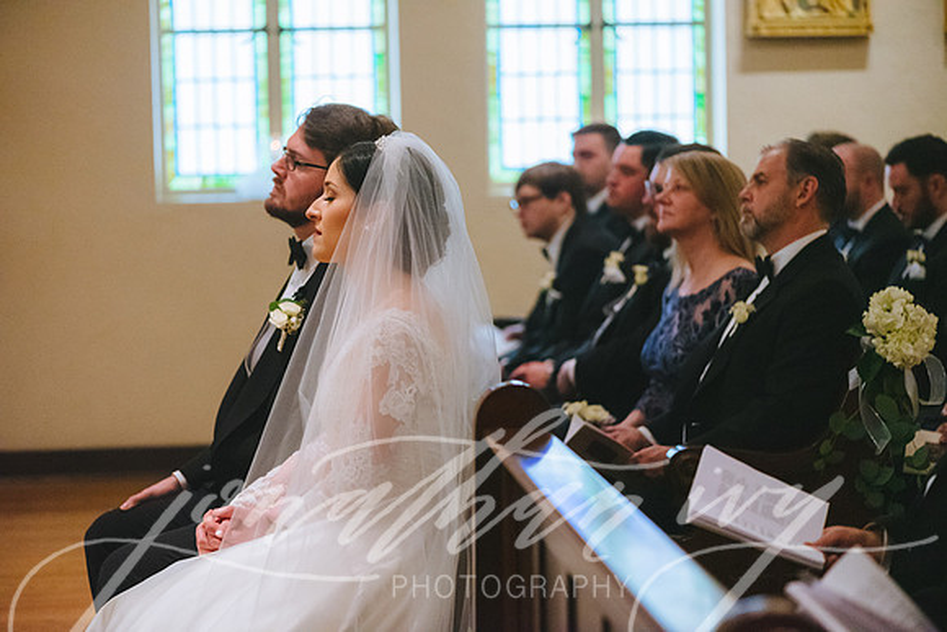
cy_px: 316
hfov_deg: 19.5
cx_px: 474
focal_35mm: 105
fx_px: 2763
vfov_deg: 13.0
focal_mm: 105
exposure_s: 1/800
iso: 4000
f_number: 2.8
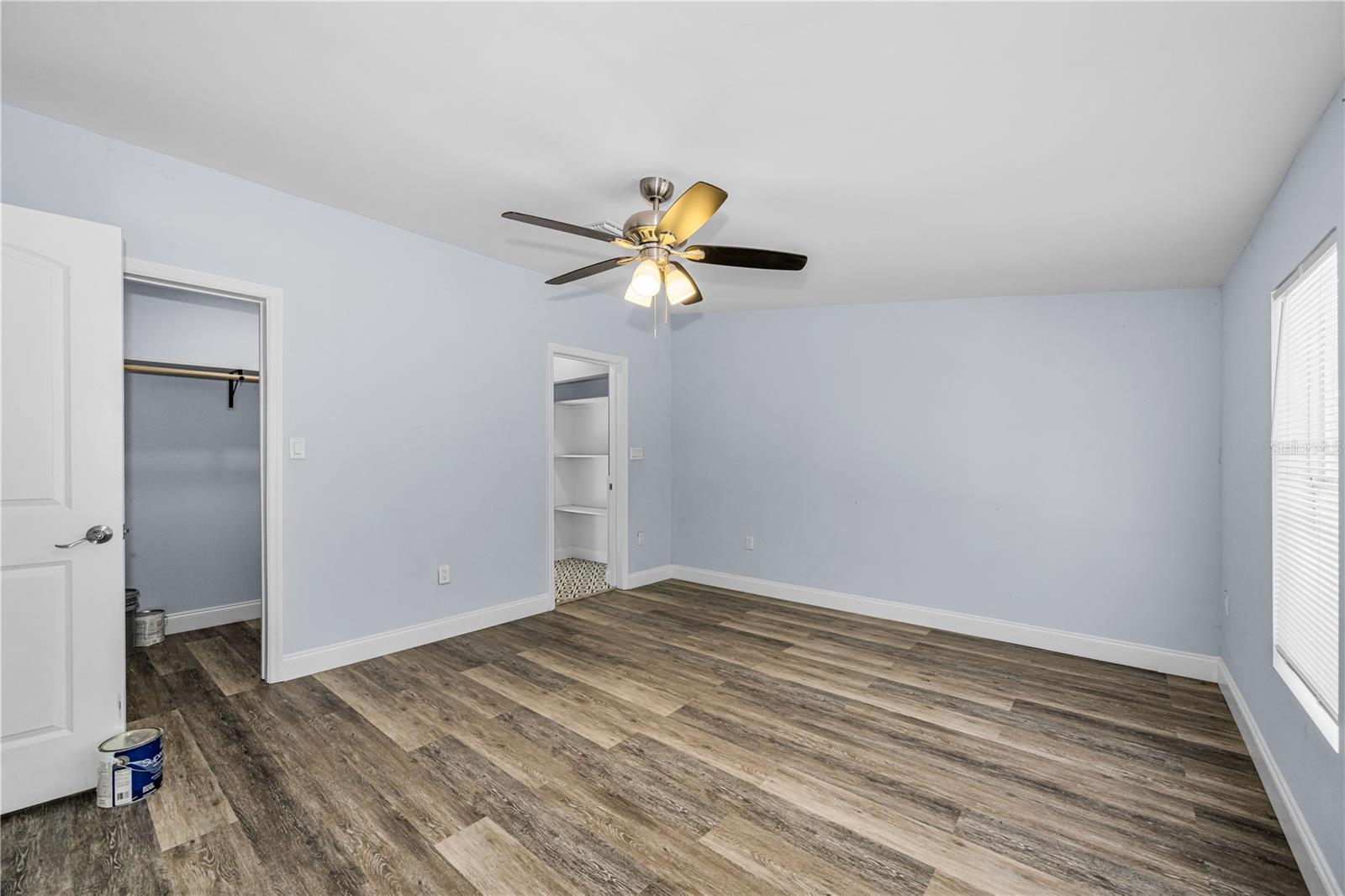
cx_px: 672
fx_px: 523
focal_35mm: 14
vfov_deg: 81.2
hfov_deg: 104.3
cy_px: 448
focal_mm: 14
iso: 200
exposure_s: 1/40
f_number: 8
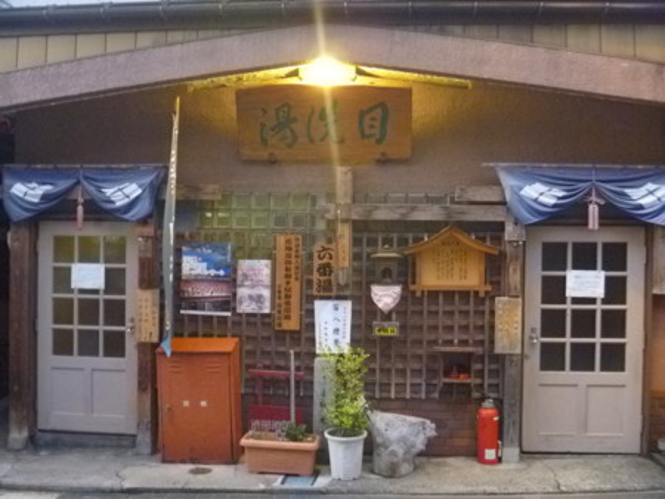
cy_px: 250
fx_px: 673
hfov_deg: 52.6
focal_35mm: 35
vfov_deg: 40.7
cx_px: 332
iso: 800
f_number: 3.5
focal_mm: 6.3
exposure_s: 1/8
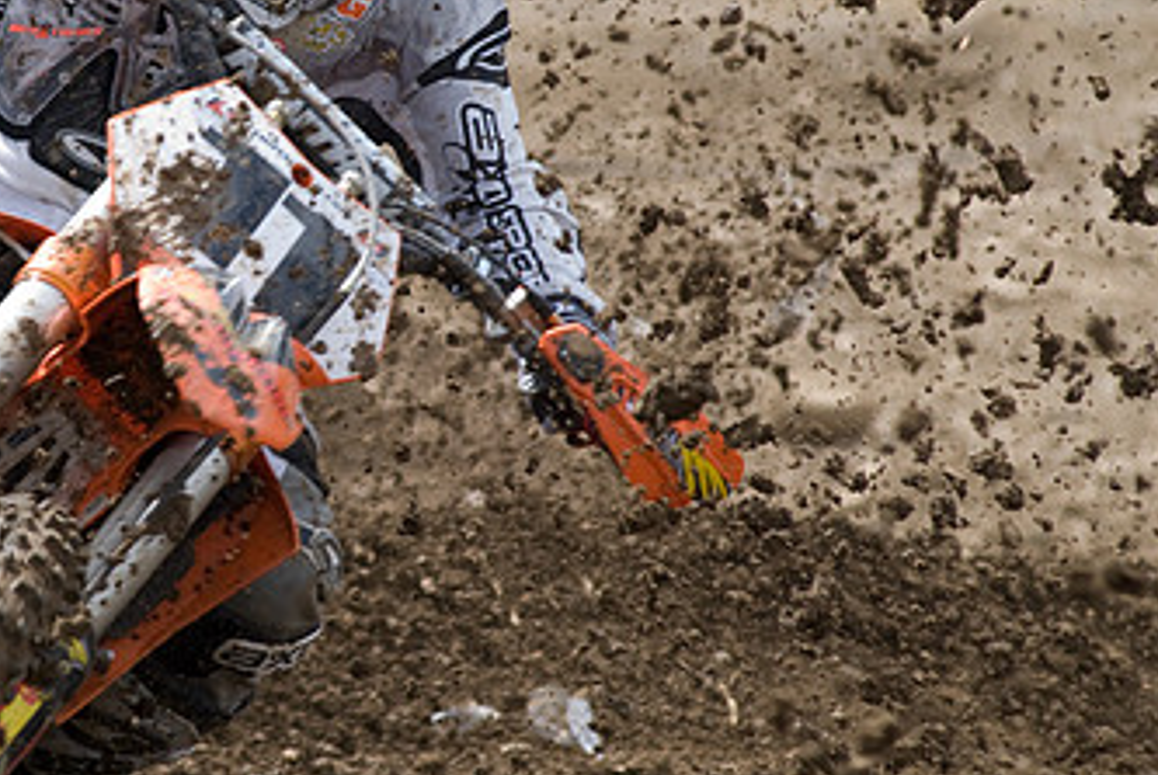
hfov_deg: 3.9
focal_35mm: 523
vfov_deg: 2.6
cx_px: 202
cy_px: 268
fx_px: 16845
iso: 400
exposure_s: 1/500
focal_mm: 200
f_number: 7.1
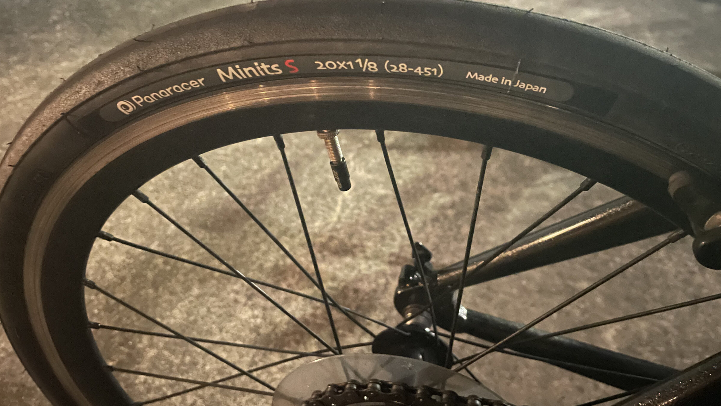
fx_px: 574
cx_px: 381
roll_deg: -2.7
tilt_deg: -37.1
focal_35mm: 30
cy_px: 143
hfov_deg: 64.3
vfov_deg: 38.6
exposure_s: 1/4
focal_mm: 4.2
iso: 1000
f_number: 1.6
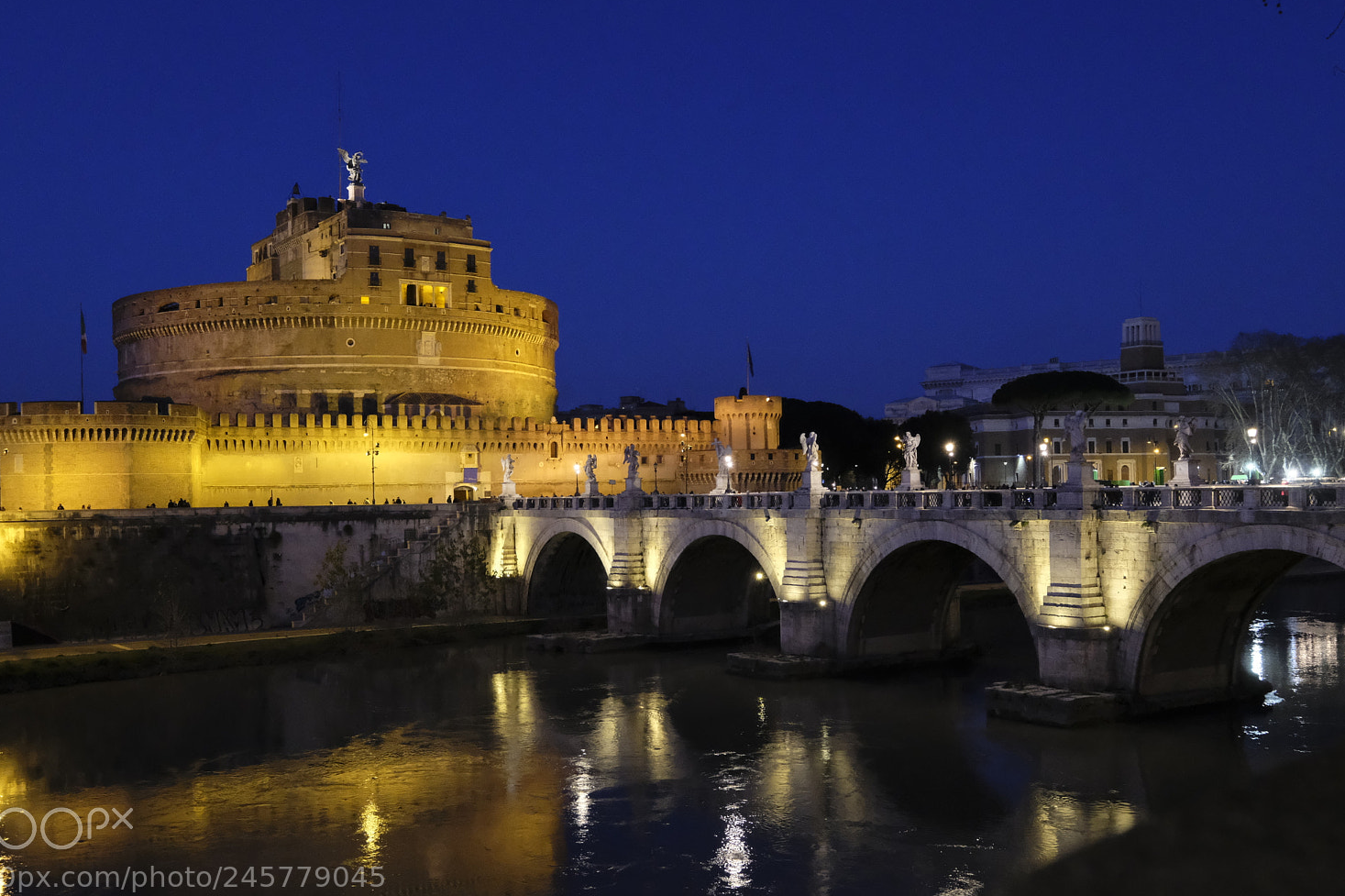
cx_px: 639
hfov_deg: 53.1
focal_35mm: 36
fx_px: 1344
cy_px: 460
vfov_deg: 36.8
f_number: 6.4
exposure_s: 1/15
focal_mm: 21.9
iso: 6400
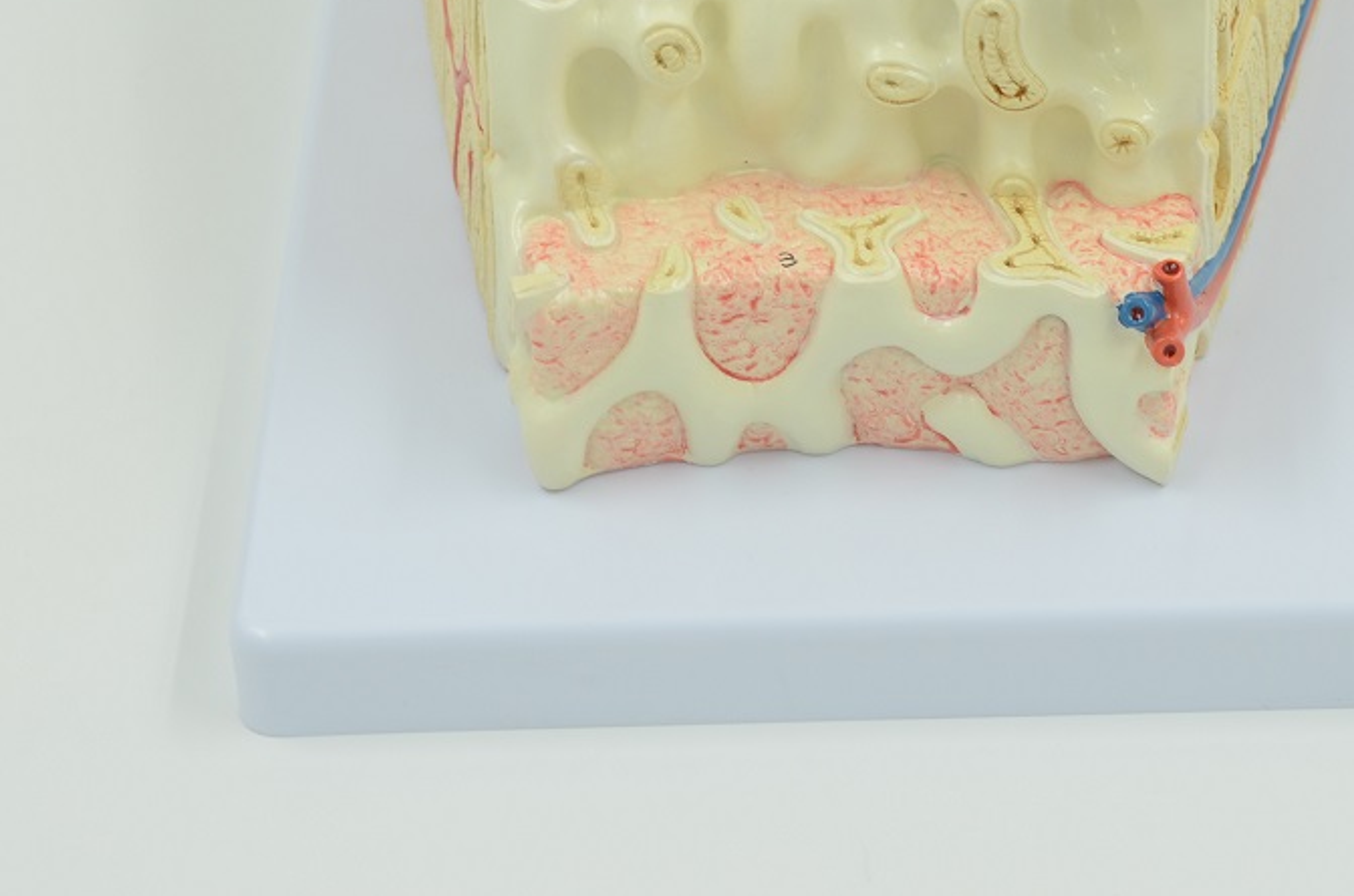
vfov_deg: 10.1
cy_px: 51
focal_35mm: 134
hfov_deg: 15.3
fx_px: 5029
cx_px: 850
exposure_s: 1/80
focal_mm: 40
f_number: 8
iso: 160
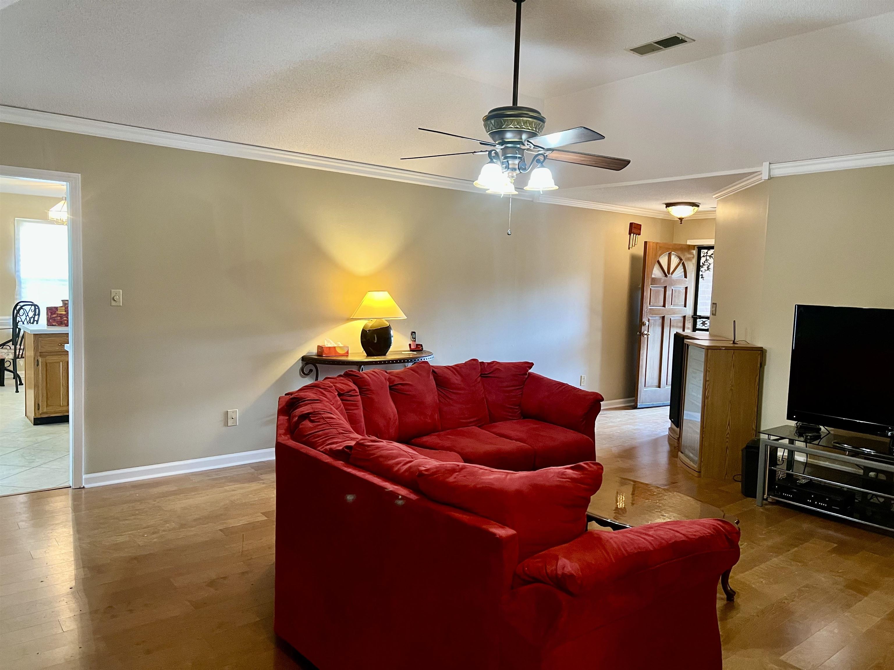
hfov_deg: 67.3
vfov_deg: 53.1
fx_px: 671
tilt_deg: -5.6
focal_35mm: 26
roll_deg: -2.4
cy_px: 335
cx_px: 447
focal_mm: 5.7
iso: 400
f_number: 1.5
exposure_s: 1/60
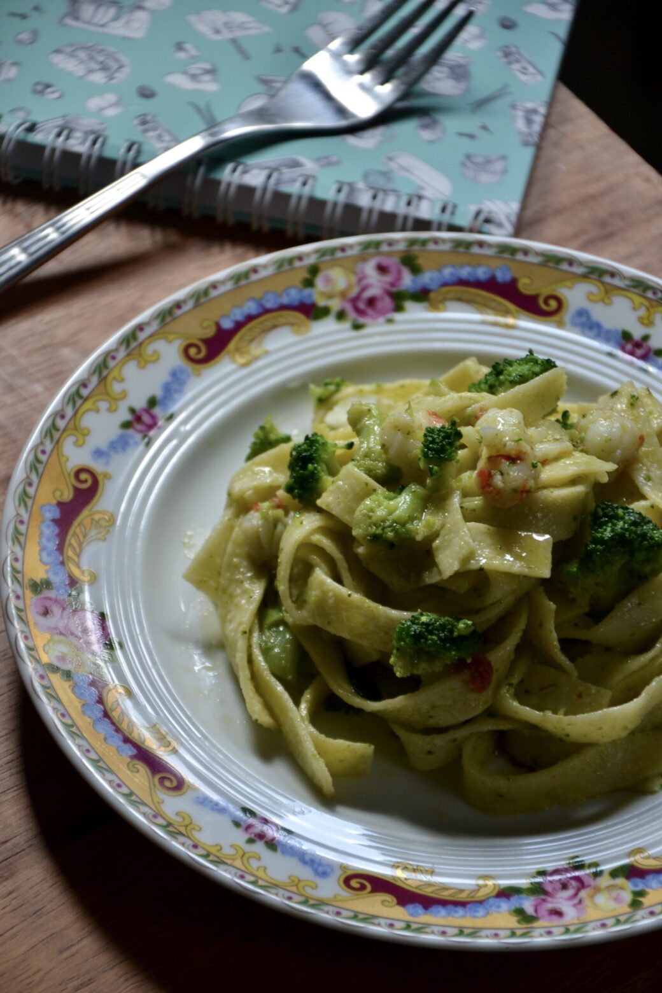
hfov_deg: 8.7
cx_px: 331
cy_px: 496
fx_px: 4344
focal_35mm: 158
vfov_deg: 13.0
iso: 100
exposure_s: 1/20
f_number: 5.6
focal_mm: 105
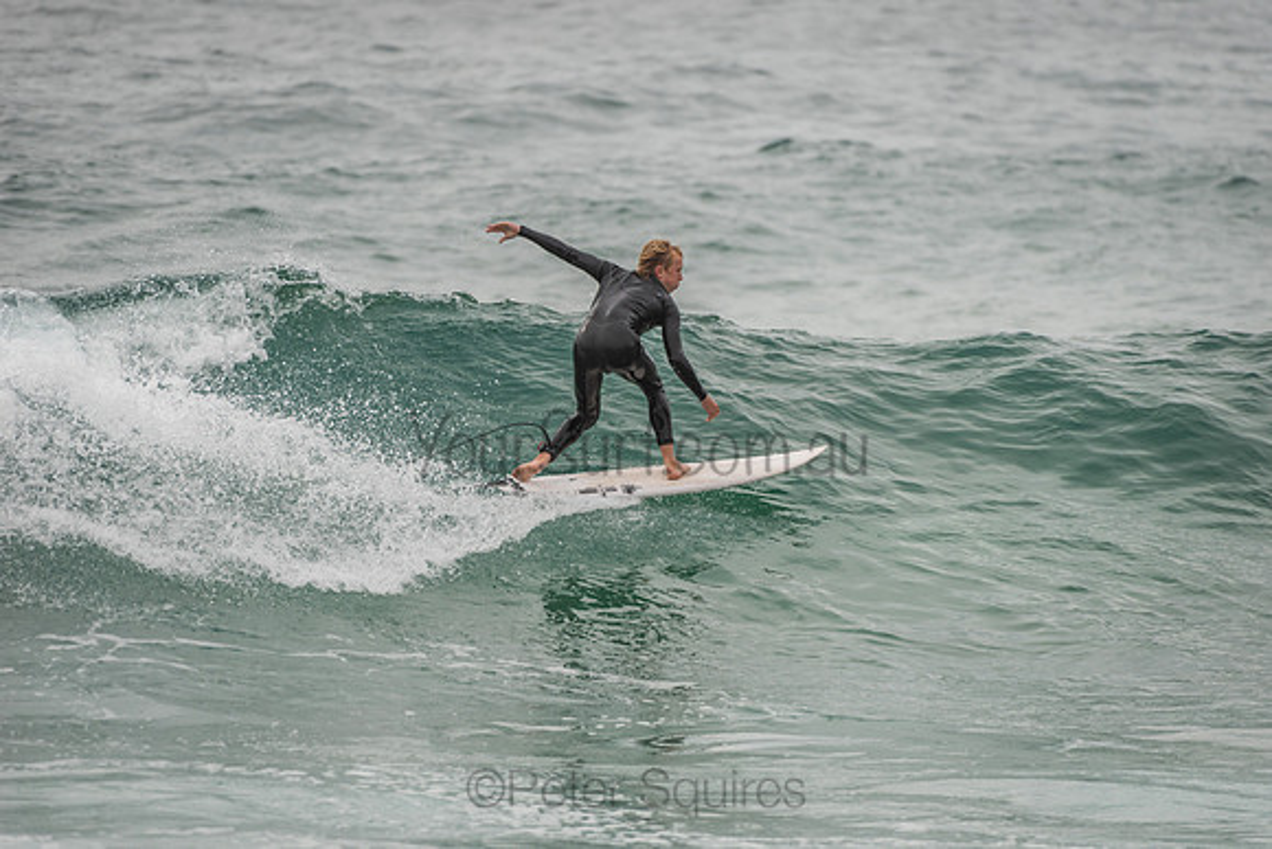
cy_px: 424
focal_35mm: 500
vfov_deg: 2.8
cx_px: 636
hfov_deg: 4.1
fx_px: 17670
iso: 280
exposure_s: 1/2000
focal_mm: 500
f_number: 5.6
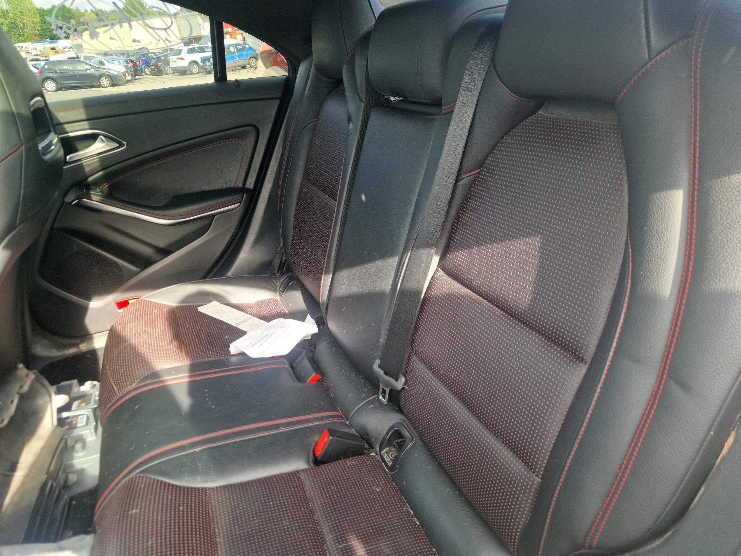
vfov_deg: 58.9
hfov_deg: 73.9
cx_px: 370
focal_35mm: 23
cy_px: 278
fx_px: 492
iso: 50
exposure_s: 1/50
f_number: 1.8
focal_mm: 5.4
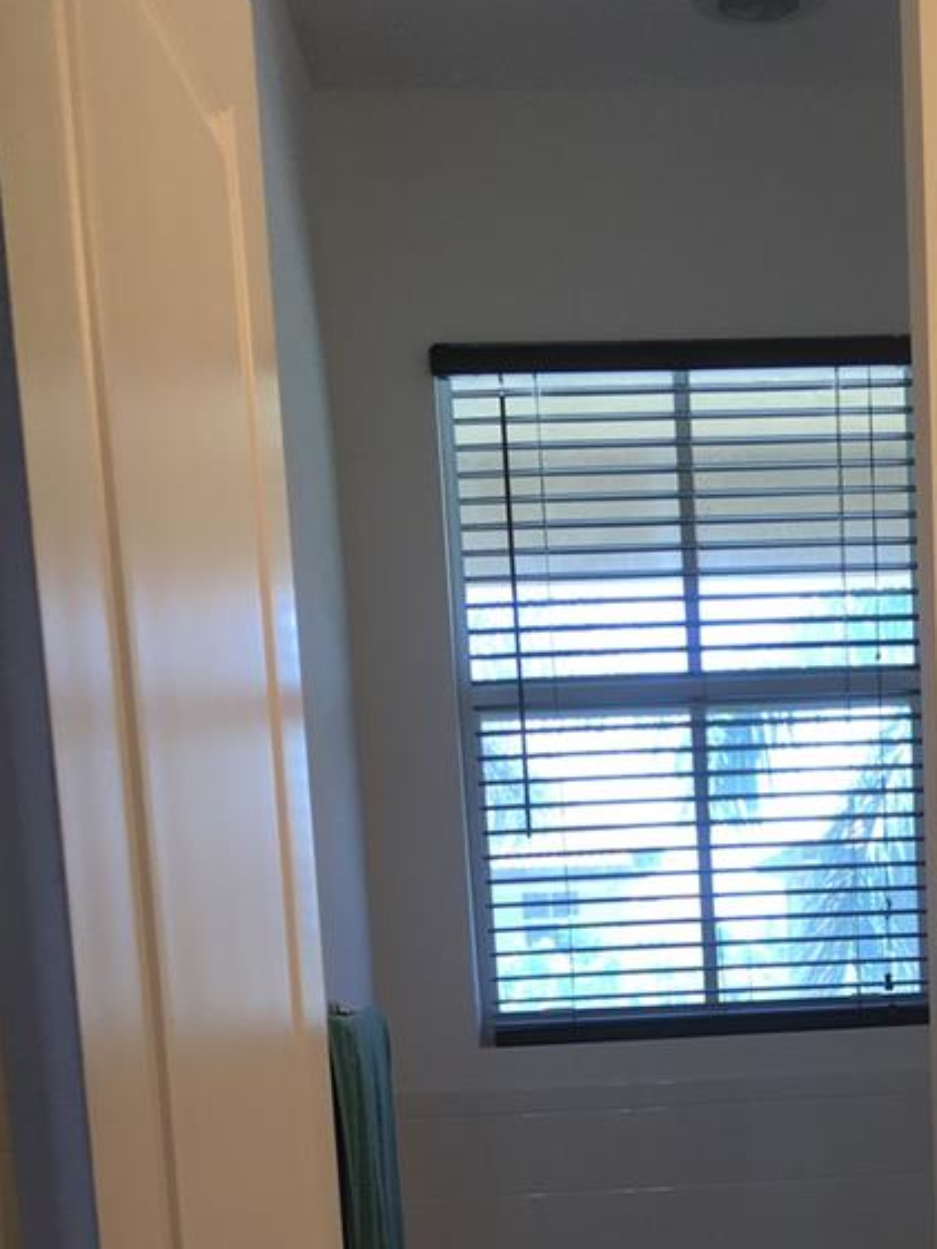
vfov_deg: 28.9
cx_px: 821
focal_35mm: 62
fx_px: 2237
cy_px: 1285
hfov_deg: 23.1
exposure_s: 1/40
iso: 32
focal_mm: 4.15
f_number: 2.2
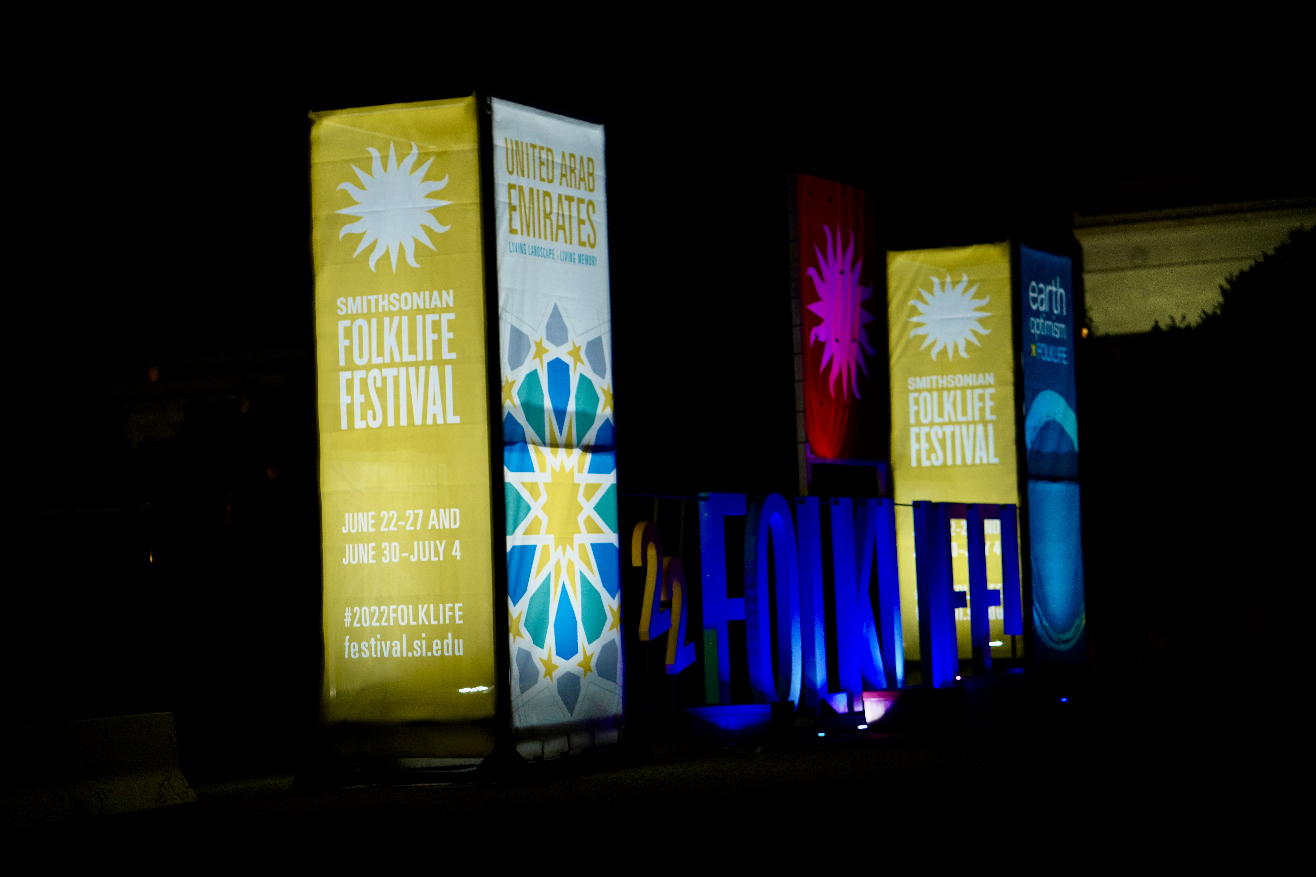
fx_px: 3107
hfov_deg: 23.9
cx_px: 658
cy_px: 438
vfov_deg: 16.1
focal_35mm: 85
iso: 1600
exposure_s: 1/100
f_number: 1.8
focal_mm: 85
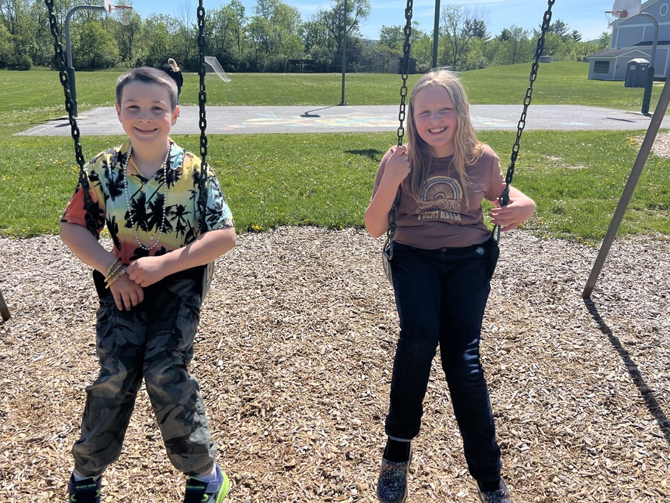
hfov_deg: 59.9
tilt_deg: -17.5
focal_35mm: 30
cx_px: 307
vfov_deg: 46.8
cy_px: 252
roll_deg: +0.2
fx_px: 581
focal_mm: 5.1
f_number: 1.6
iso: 50
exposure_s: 1/3413
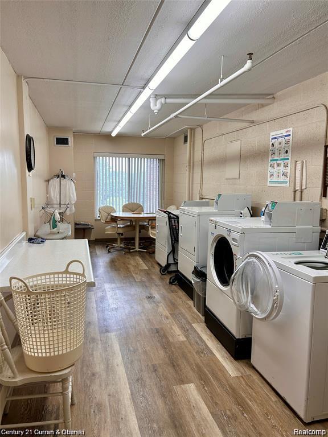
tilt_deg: -7.2
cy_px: 218
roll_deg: -1.8
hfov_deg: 53.1
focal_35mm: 26
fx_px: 328
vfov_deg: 67.3
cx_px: 164
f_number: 1.5
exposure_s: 1/151
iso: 40
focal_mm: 5.7
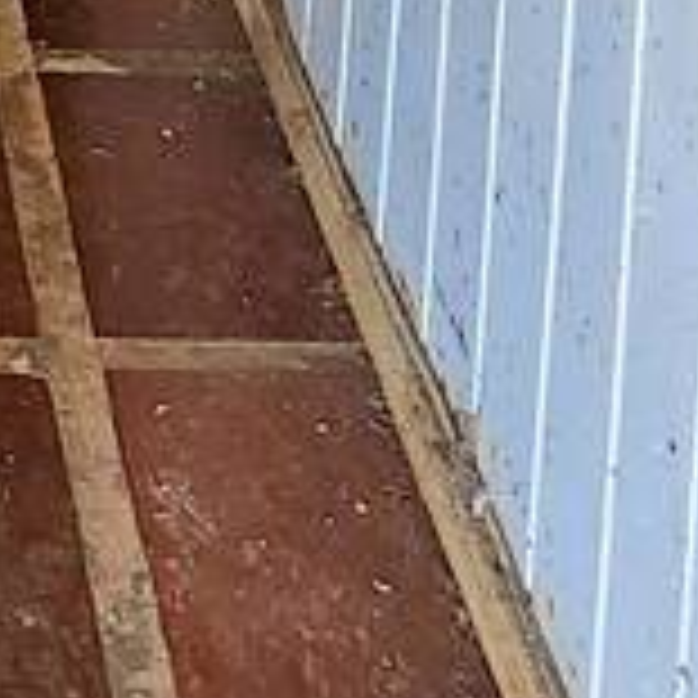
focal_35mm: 107
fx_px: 2441
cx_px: -311
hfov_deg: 15.2
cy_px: -1193
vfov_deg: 11.7
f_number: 2.2
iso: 80
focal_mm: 2.2
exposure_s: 1/60.2
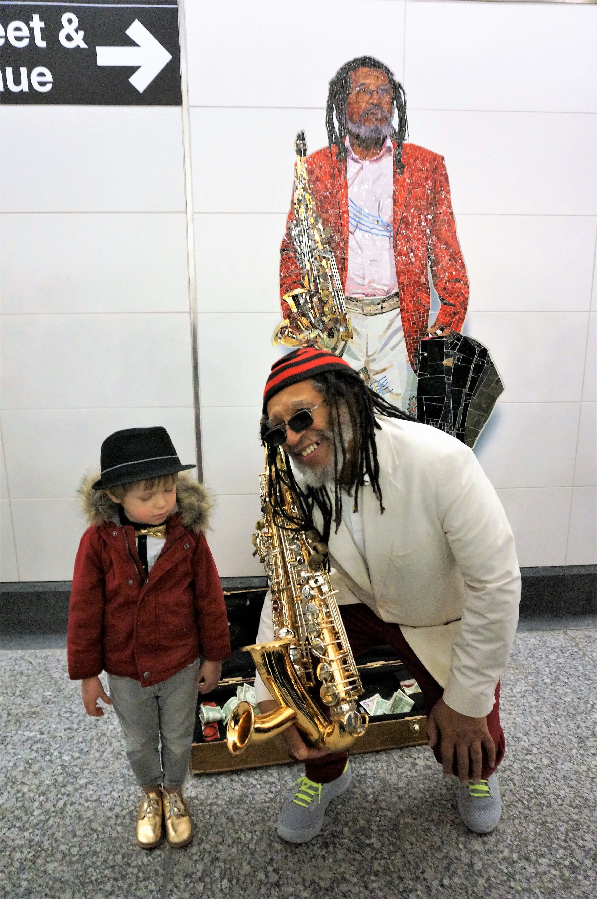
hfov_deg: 53.0
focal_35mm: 24
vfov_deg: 73.8
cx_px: 298
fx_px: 598
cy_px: 450
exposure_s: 1/160
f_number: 4
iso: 2500
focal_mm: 16
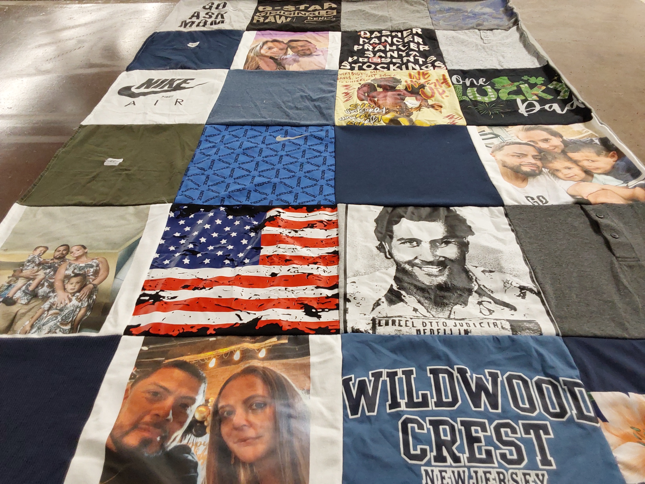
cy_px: 242
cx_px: 322
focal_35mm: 28
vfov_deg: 49.7
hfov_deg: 63.4
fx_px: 522
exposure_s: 1/60
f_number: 1.9
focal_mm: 2.91
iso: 125
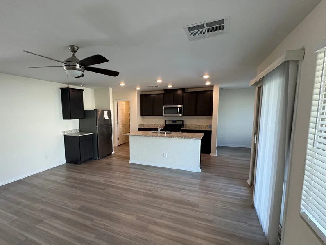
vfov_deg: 71.5
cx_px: 132
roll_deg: +0.3
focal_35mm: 18
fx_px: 170
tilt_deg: -7.0
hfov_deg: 86.8
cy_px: 132
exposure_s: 1/120
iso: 160
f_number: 2.2
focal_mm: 2.22
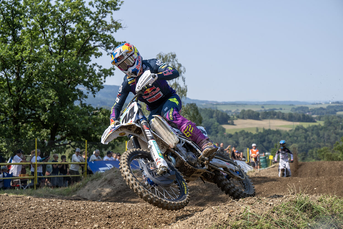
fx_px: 667
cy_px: 114
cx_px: 172
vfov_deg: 19.5
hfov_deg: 28.8
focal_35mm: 70
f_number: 5
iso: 200
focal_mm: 70
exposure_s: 1/1600
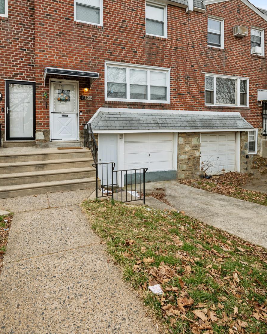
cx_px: 118
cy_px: 131
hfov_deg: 62.9
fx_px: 217
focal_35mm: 22
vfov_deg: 74.1
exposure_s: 1/160
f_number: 8
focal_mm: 17
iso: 200
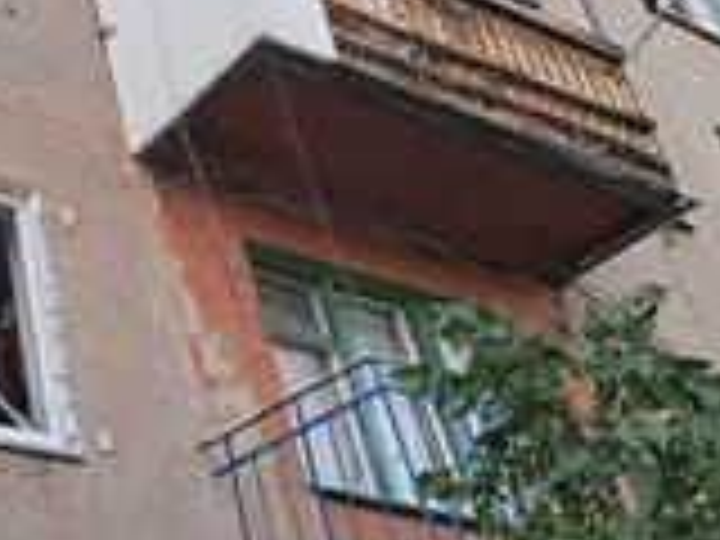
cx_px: -63
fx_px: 1248
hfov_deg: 29.2
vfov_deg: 24.4
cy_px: 216
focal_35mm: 60
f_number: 1.8
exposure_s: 1/120
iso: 50
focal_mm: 5.23
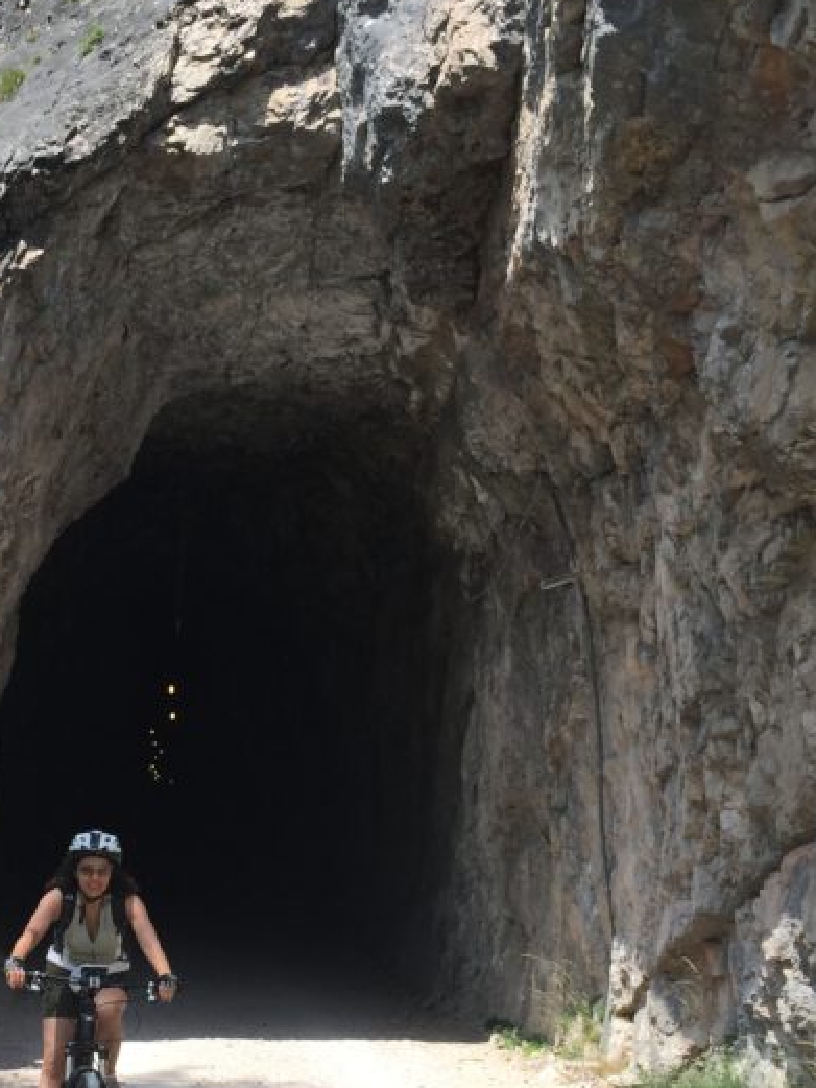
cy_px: 739
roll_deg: -4.3
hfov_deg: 25.3
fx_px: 1791
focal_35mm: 57
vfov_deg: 33.4
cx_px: 171
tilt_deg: +4.1
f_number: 2.2
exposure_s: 1/989
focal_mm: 4.15
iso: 32
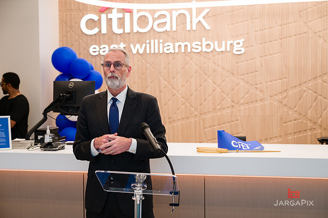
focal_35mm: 53
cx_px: 164
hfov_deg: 37.5
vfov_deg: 25.5
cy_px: 109
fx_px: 483
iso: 400
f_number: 3.2
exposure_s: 1/200
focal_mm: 52
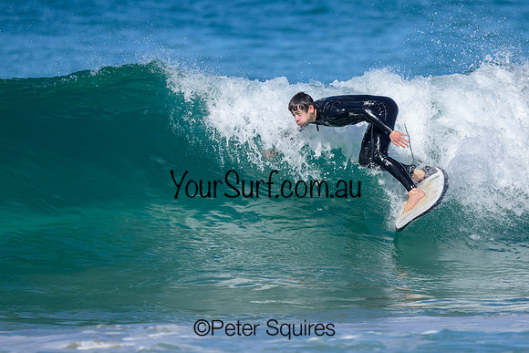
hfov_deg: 1.9
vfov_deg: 1.2
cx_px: 305
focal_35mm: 1101
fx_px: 16179
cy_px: 121
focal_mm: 800
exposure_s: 1/2000
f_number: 6.3
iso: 180
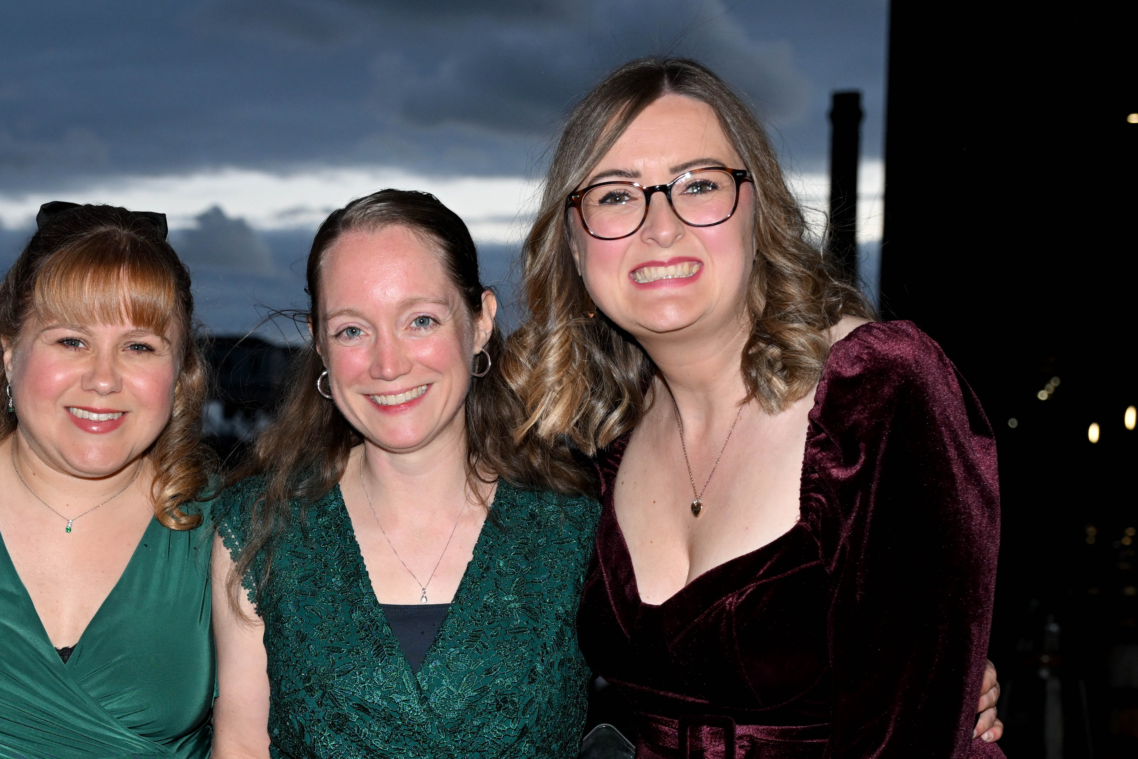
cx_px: 248
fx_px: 2402
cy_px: 628
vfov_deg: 17.8
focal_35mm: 76
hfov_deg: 26.2
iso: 800
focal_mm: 41
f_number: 4.5
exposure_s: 1/160
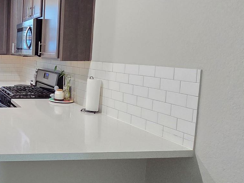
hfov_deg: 39.8
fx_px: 247
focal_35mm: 35
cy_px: 74
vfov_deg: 40.5
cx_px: -40
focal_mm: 2.2
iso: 500
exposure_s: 1/60
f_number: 2.2
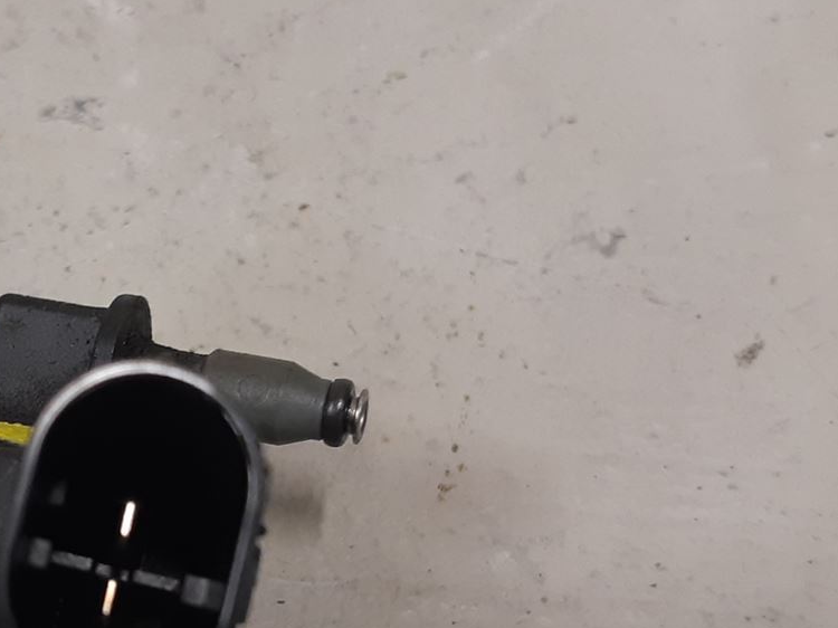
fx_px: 1718
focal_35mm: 71
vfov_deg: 20.6
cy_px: 455
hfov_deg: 26.6
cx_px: 113
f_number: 1.7
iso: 160
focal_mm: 3.93
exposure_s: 1/50
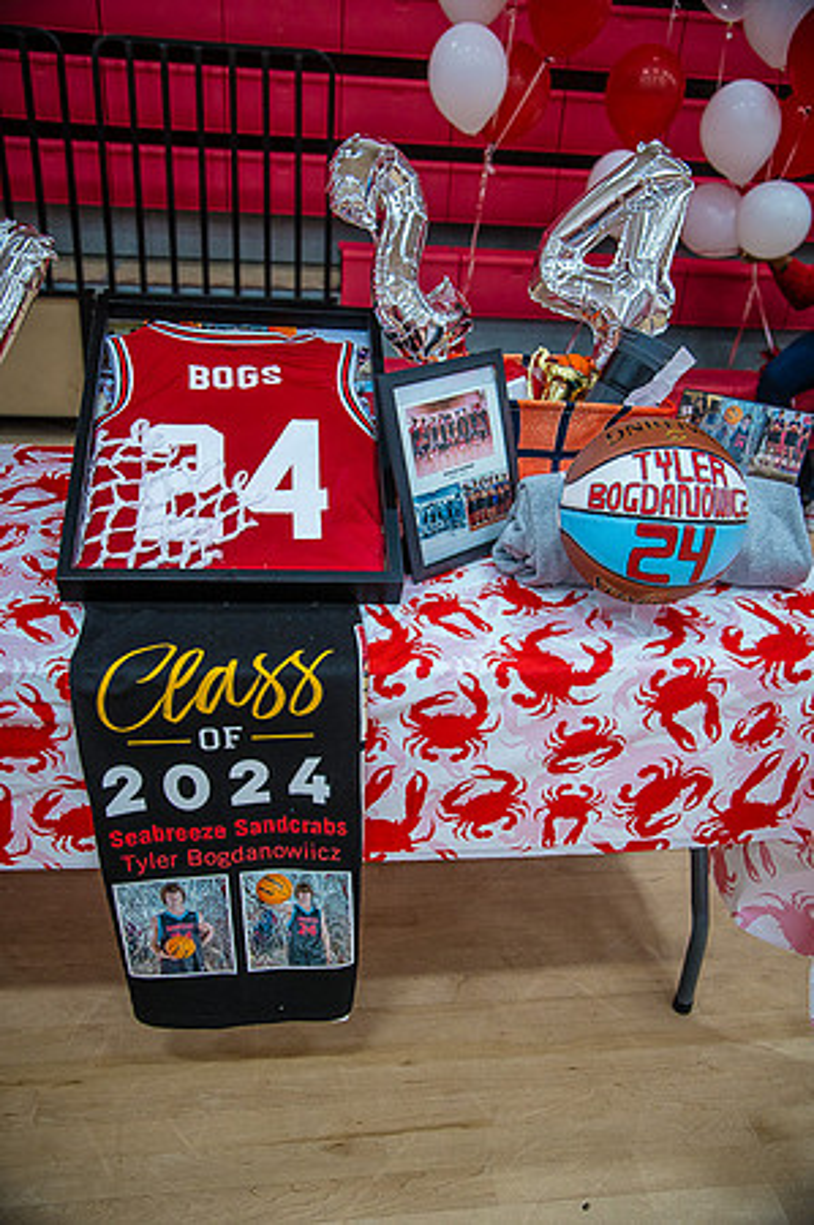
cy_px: 612
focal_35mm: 31
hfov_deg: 42.2
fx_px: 1054
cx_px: 407
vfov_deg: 60.3
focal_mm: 31
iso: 2000
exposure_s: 1/320
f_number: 4
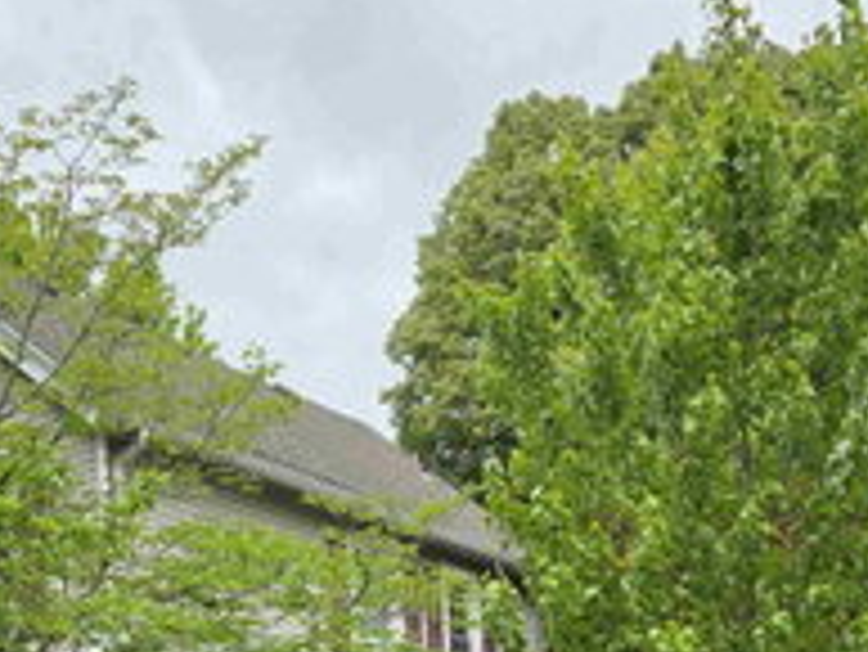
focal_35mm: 61
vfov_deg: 21.8
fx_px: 1531
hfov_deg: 31.6
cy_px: 836
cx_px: 490
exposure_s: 1/3464
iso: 80
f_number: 1.7
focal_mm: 6.3
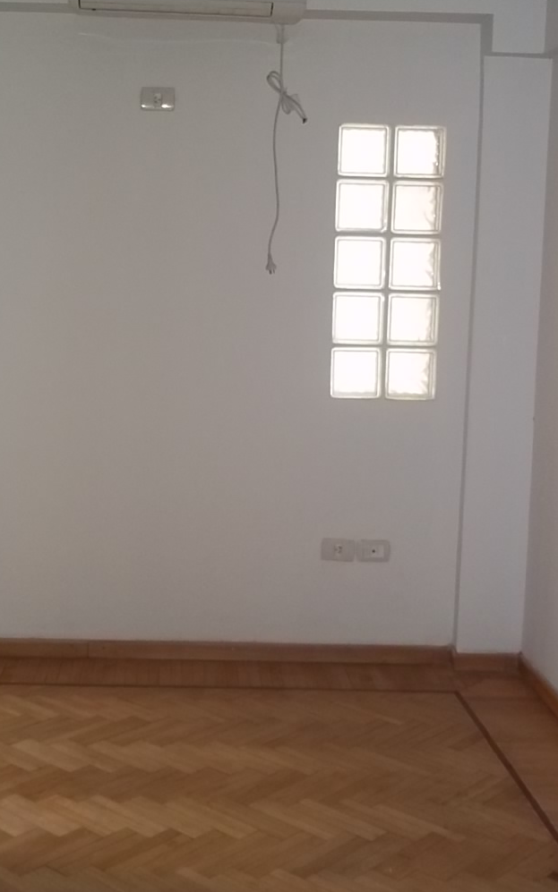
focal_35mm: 49
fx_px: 1192
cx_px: 175
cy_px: 366
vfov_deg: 40.9
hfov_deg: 26.2
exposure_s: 1/30
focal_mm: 6.5
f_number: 3.1
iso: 160
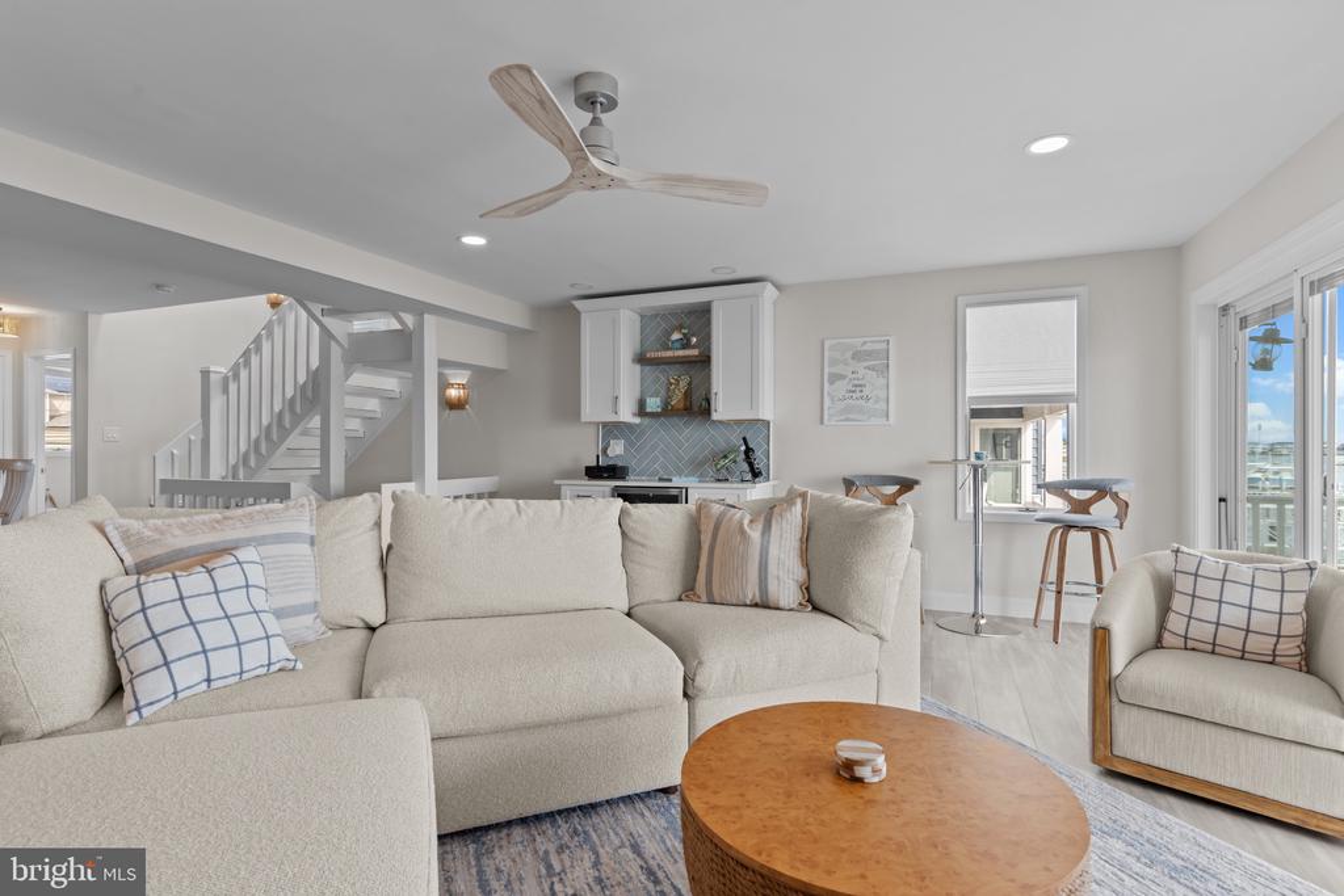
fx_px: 635
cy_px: 448
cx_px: 672
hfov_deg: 93.3
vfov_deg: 70.5
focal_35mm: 17
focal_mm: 17
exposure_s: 1/25
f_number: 8
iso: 500
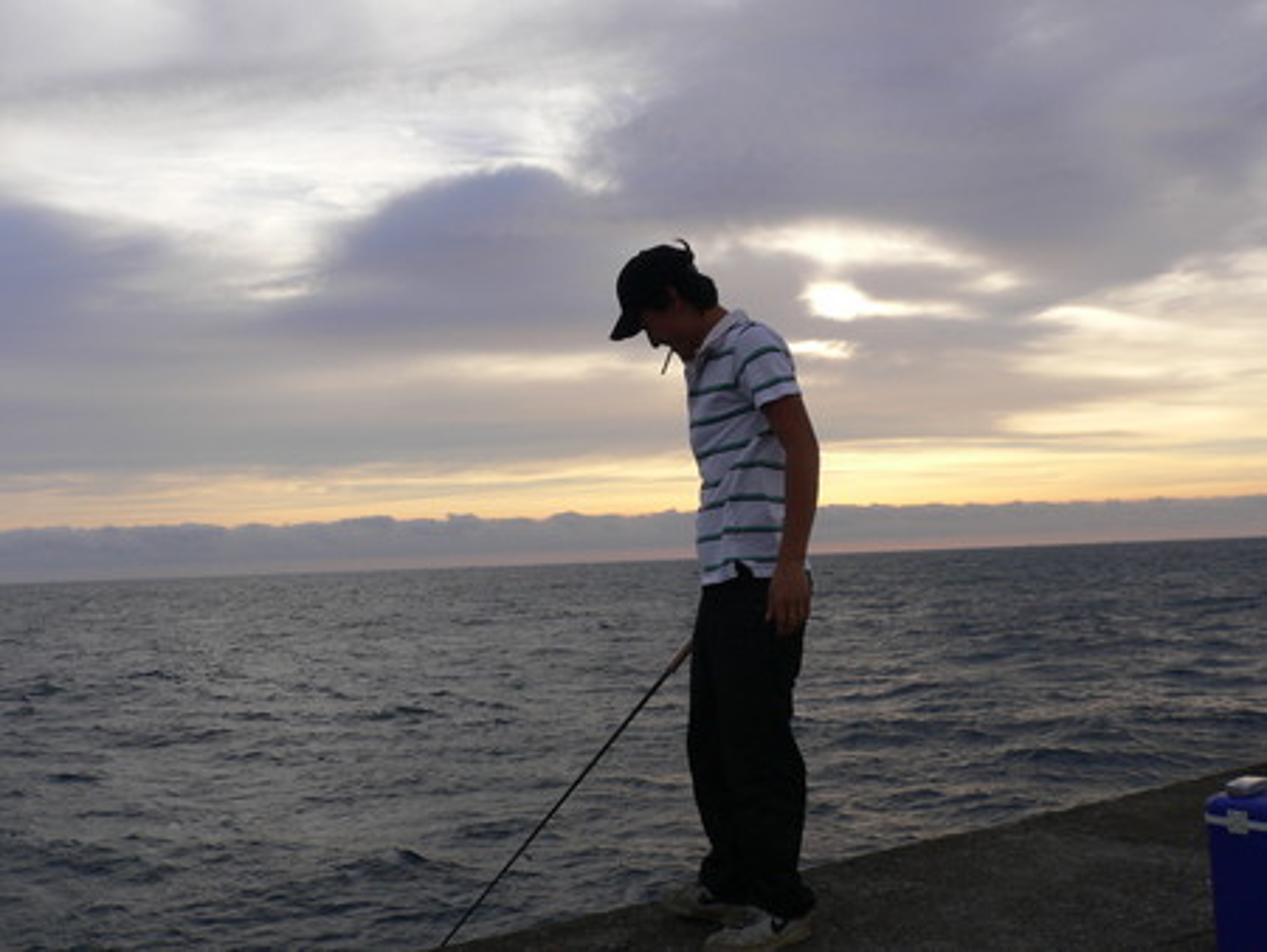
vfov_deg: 40.7
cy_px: 476
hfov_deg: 52.6
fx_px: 1282
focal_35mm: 35
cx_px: 634
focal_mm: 5.8
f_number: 5.6
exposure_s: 1/200
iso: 80
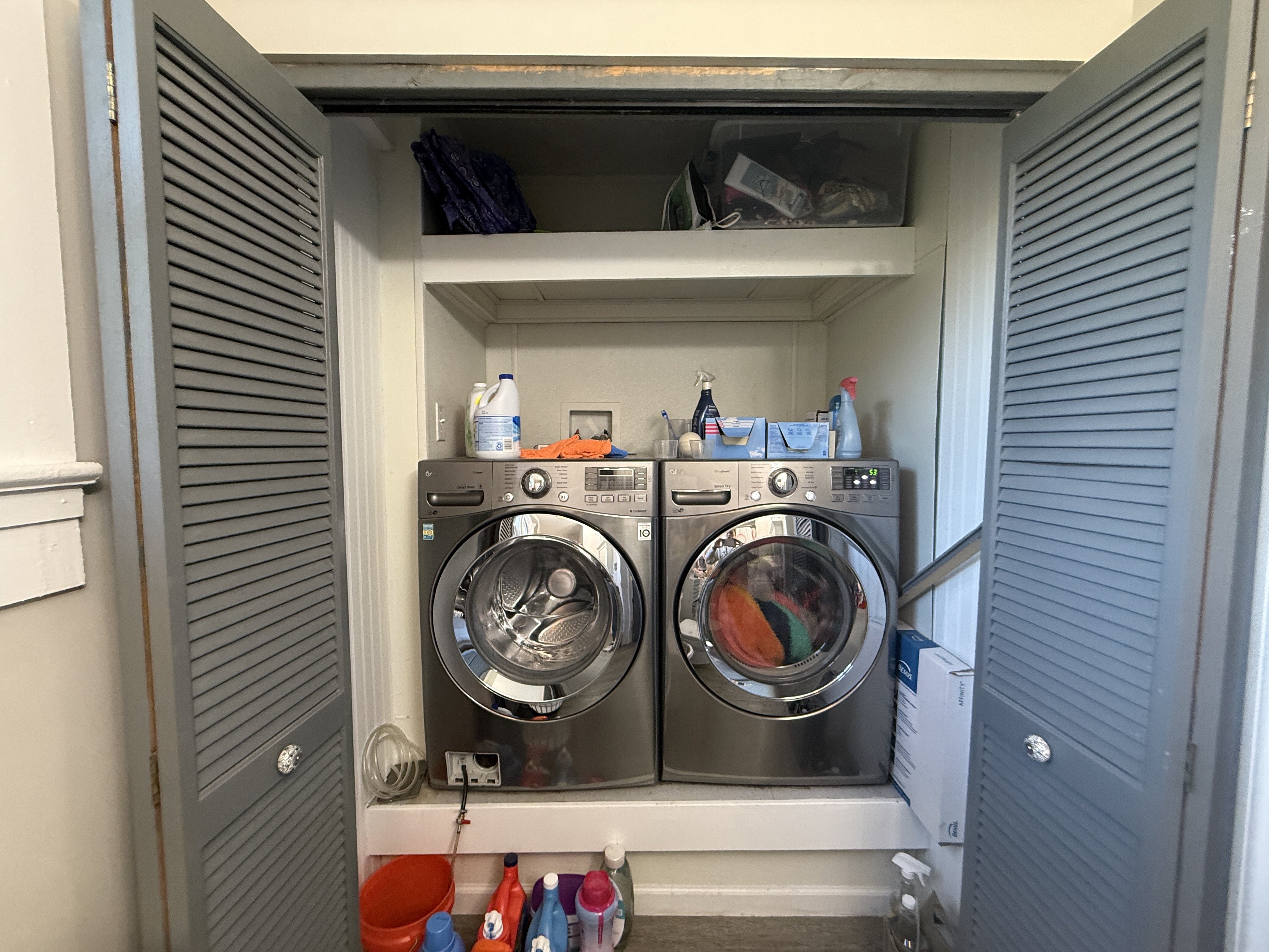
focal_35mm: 14
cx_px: 634
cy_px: 476
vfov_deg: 85.7
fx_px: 513
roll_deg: +0.3
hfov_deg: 102.1
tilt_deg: -1.6
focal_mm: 2.22
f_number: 2.2
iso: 250
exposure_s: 1/60
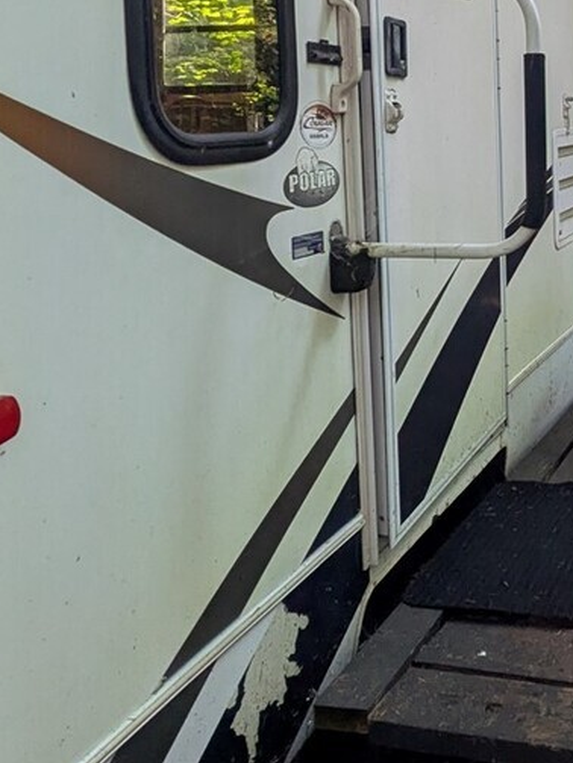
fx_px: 883
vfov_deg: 44.8
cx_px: 710
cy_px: 170
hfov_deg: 30.0
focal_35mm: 40
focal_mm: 1.83
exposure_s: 1/60
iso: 55
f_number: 2.2
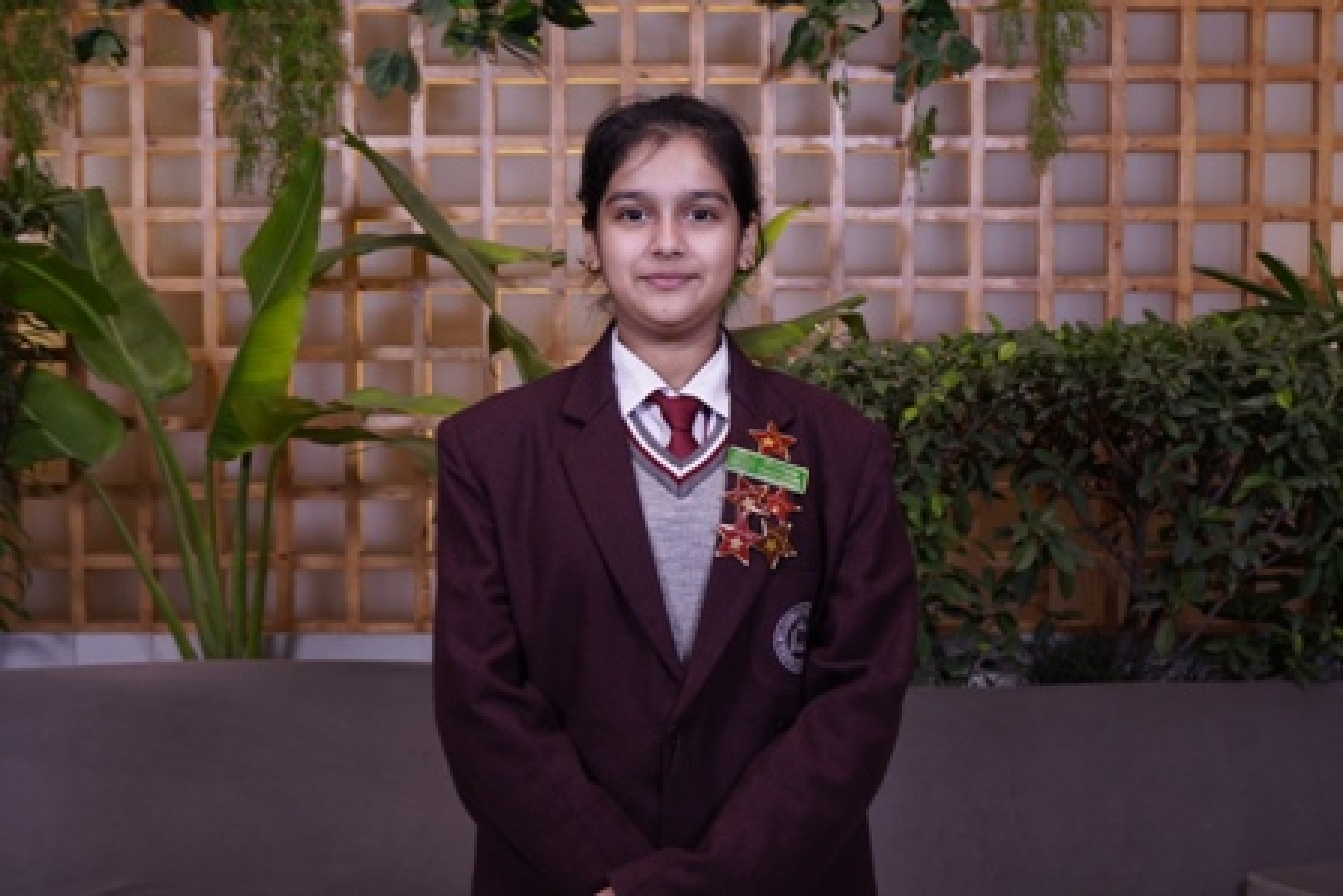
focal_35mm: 46
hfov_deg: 42.7
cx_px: 672
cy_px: 448
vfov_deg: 29.3
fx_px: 1717
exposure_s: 1/125
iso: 500
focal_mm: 31
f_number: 5
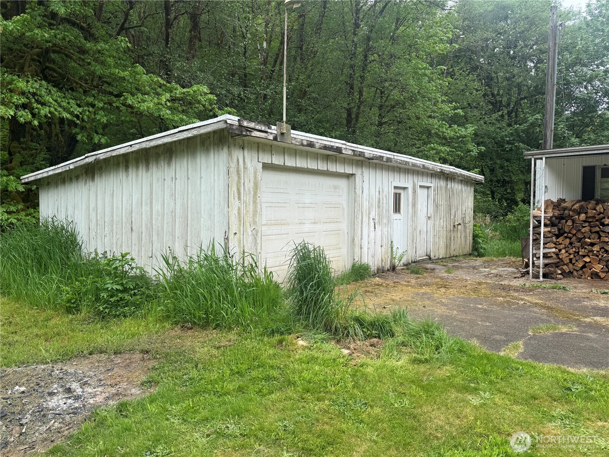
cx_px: 304
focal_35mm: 24
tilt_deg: -1.8
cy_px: 228
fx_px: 422
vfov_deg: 56.8
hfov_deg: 71.6
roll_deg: +0.1
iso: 80
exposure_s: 1/1366
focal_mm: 6.76
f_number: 1.78
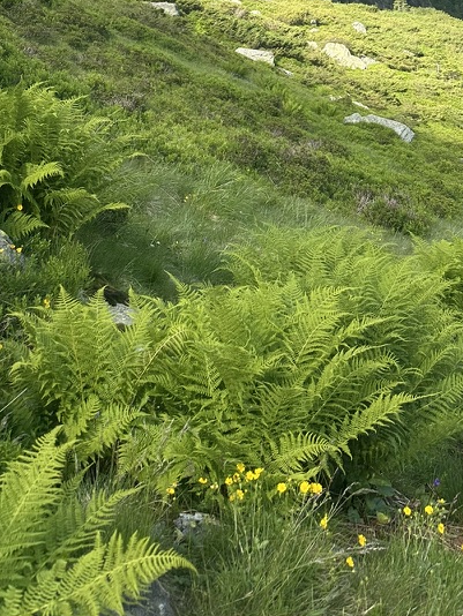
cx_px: 203
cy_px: 35
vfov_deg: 37.8
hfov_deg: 31.5
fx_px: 820
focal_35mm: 46
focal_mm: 6.86
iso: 80
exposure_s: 1/1845
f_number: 1.78
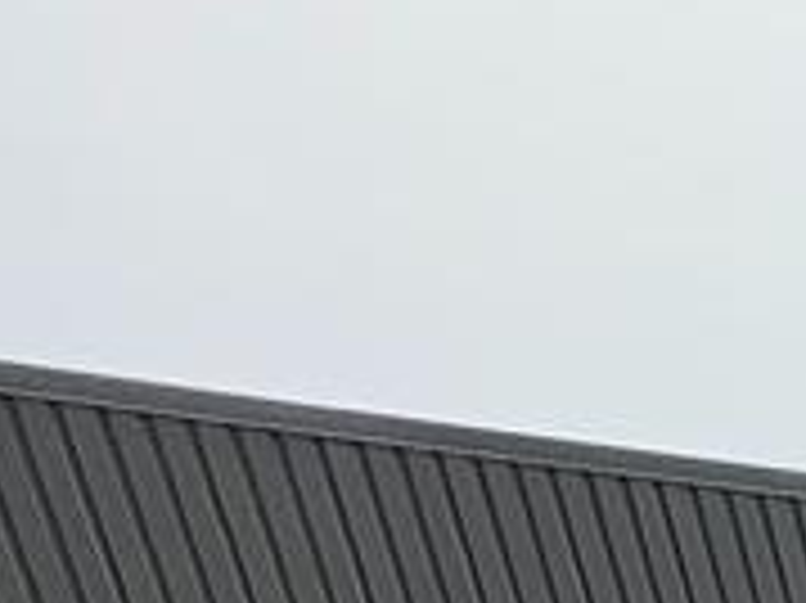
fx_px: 2327
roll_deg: +1.9
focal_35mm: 100
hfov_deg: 11.0
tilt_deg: -21.9
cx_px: 2499
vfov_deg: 9.7
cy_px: 1994
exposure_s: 1/1160
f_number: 2.2
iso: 50
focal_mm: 2.22
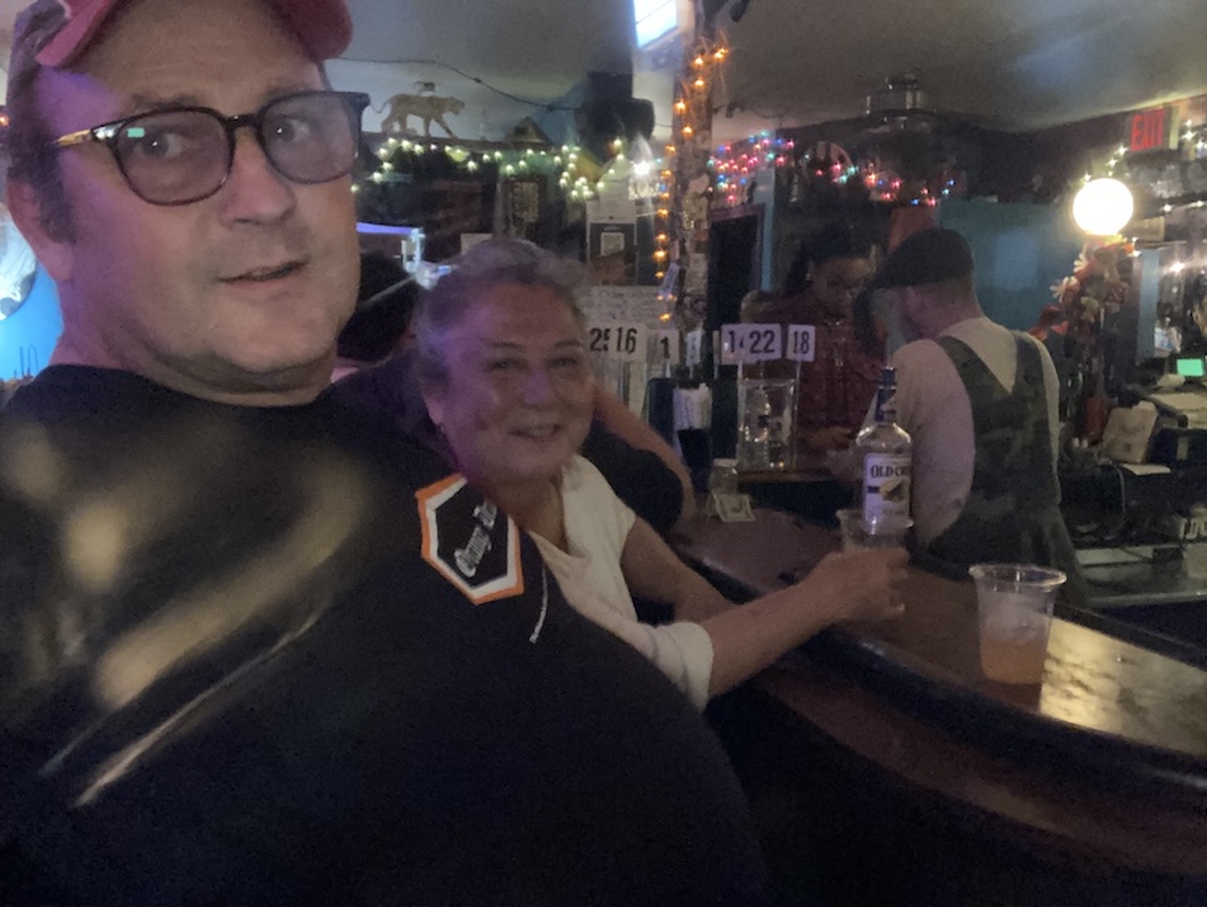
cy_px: 454
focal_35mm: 32
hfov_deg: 56.8
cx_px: 604
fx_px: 1116
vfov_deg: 44.2
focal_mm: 2.87
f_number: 2.2
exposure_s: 1/16
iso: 1000
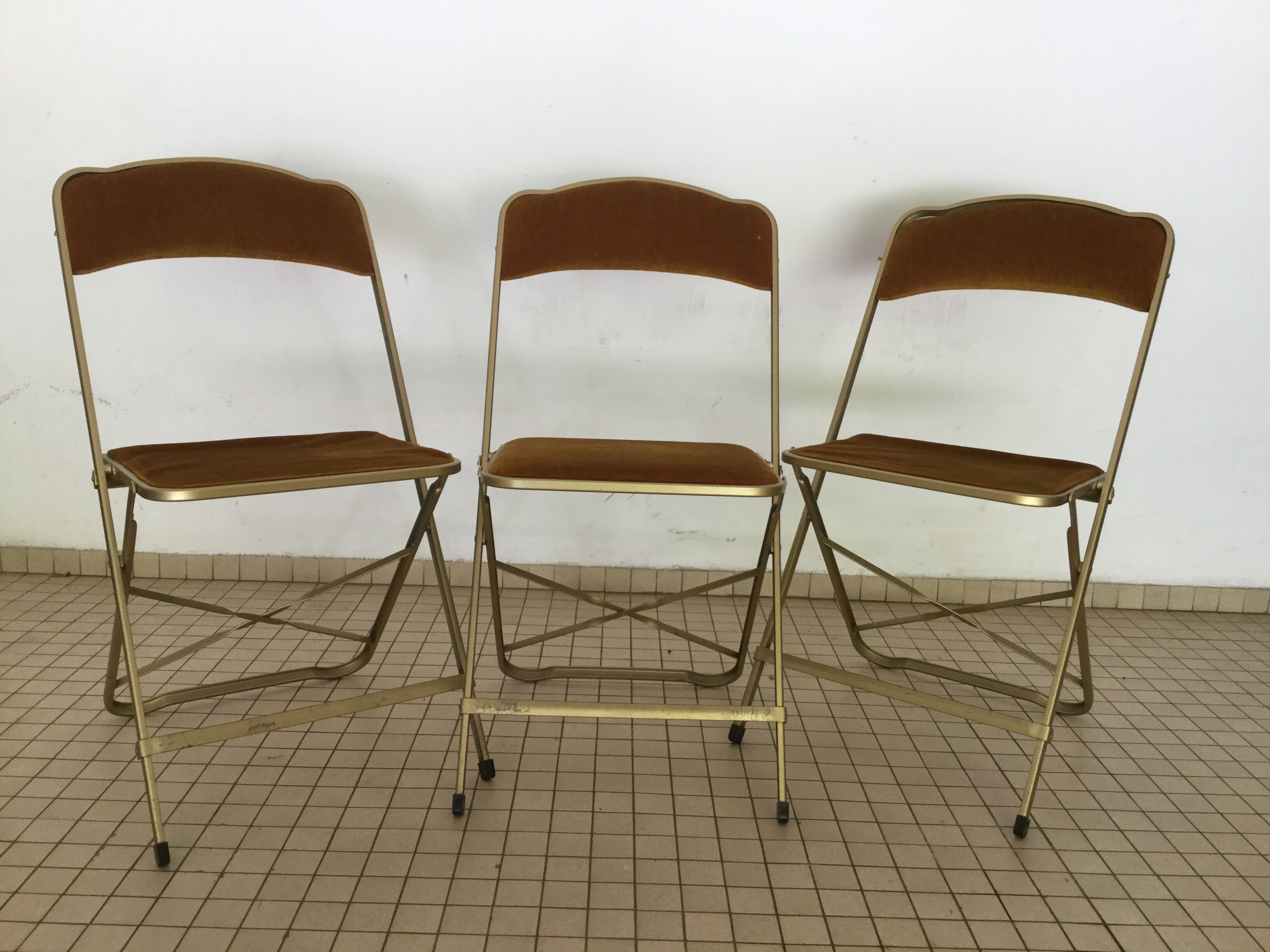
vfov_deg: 45.4
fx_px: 1137
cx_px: 635
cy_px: 476
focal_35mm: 31
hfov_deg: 58.4
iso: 32
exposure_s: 1/33
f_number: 2.4
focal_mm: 3.3
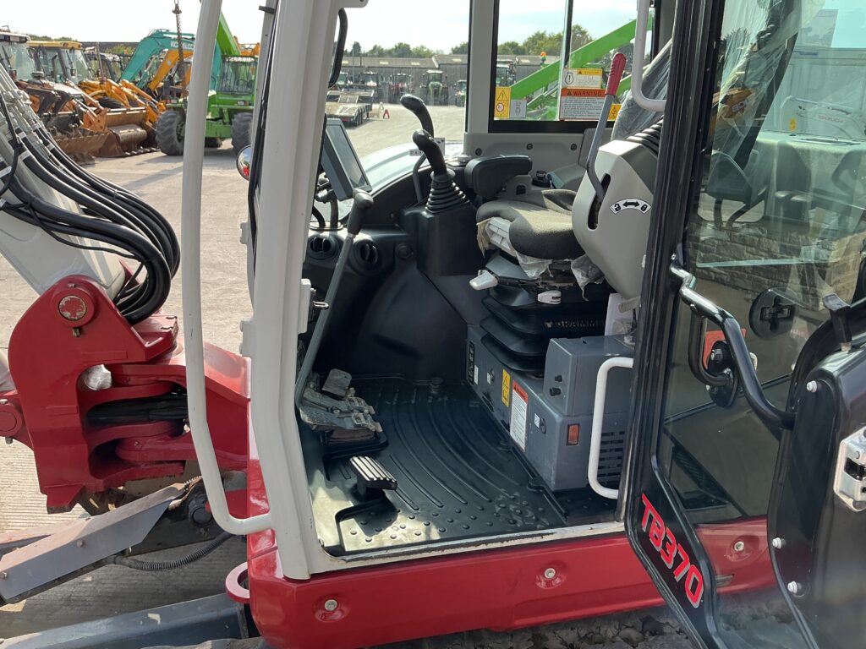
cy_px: 324
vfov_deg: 49.7
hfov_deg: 63.4
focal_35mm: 28
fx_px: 700
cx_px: 433
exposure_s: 1/383
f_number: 1.8
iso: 25
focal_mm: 3
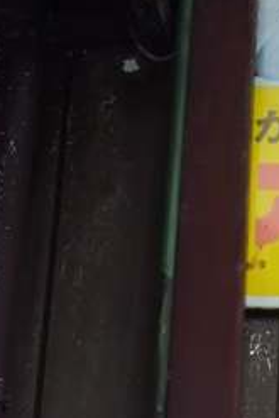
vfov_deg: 13.8
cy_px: 469
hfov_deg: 9.2
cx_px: 447
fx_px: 1683
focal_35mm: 145
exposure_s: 1/20
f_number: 8
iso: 200
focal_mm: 13
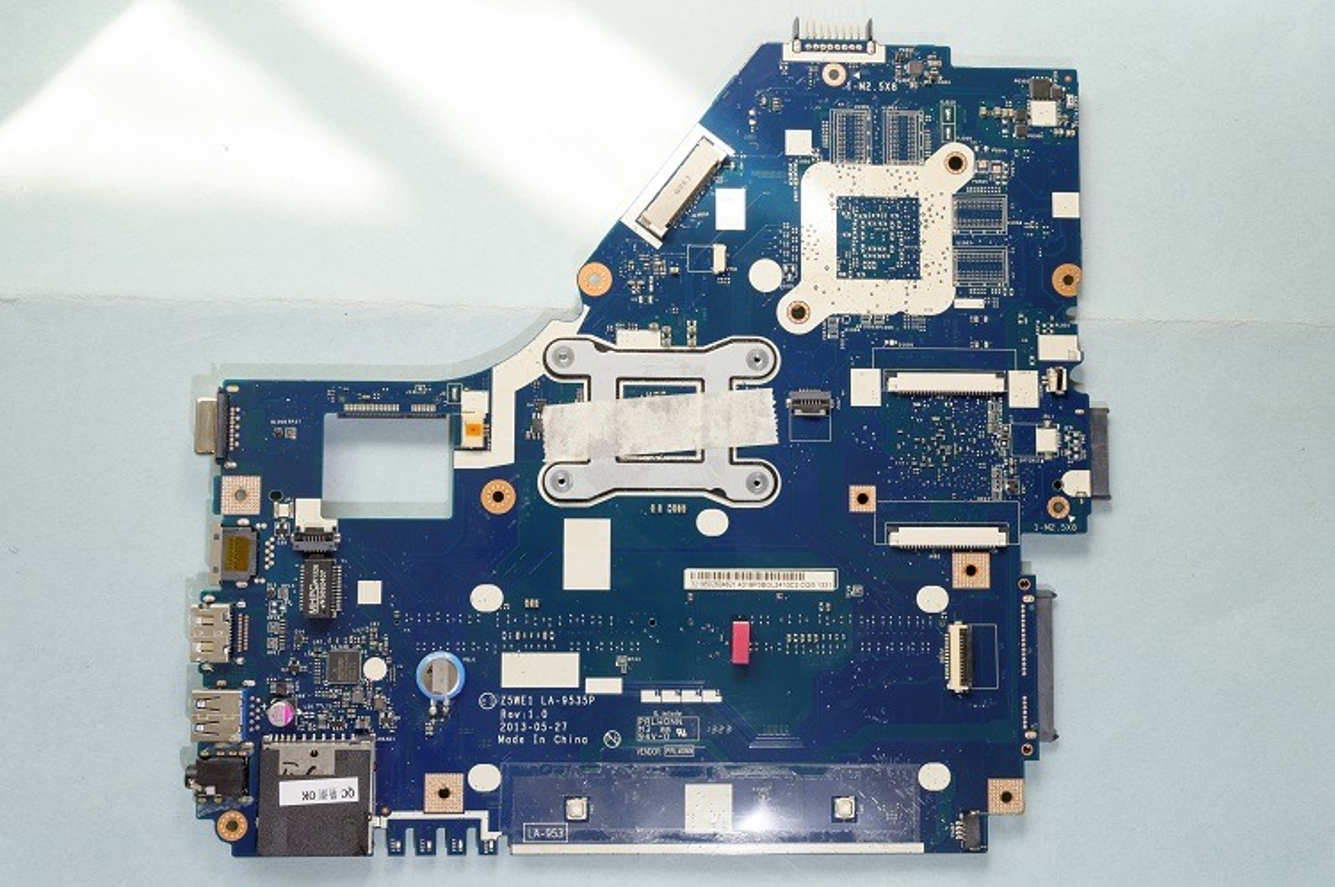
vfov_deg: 36.8
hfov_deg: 53.2
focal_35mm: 36
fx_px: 1333
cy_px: 444
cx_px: 668
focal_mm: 24
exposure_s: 1/6
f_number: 8
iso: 100
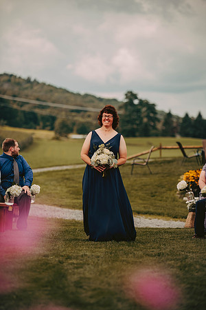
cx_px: 103
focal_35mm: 145
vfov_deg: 14.2
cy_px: 155
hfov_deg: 9.5
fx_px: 1244
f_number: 2.8
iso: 200
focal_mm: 145
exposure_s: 1/2000
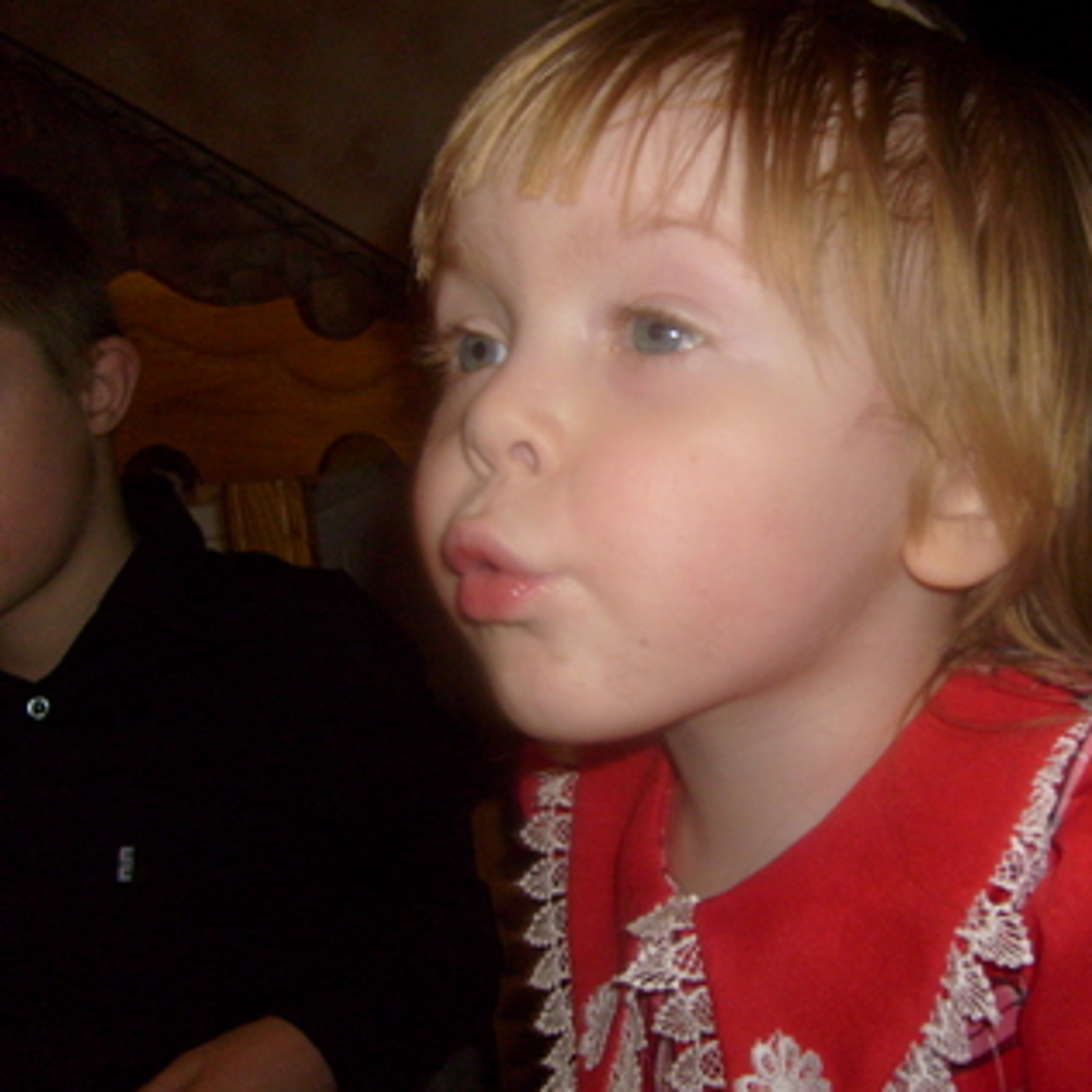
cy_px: 568
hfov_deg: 37.8
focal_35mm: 44
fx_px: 1570
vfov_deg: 38.3
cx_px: 754
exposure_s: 1/45
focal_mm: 5.8
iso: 100
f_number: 2.8
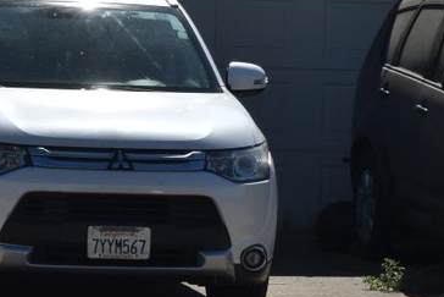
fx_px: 3575
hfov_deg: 7.1
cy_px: 238
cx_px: 78
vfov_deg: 4.7
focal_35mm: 290
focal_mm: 55
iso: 100
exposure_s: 1/200
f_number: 14
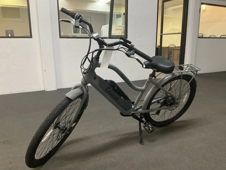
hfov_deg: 61.6
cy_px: 85
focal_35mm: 29
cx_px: 113
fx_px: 189
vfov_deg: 48.3
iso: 250
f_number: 1.8
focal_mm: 3
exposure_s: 1/60
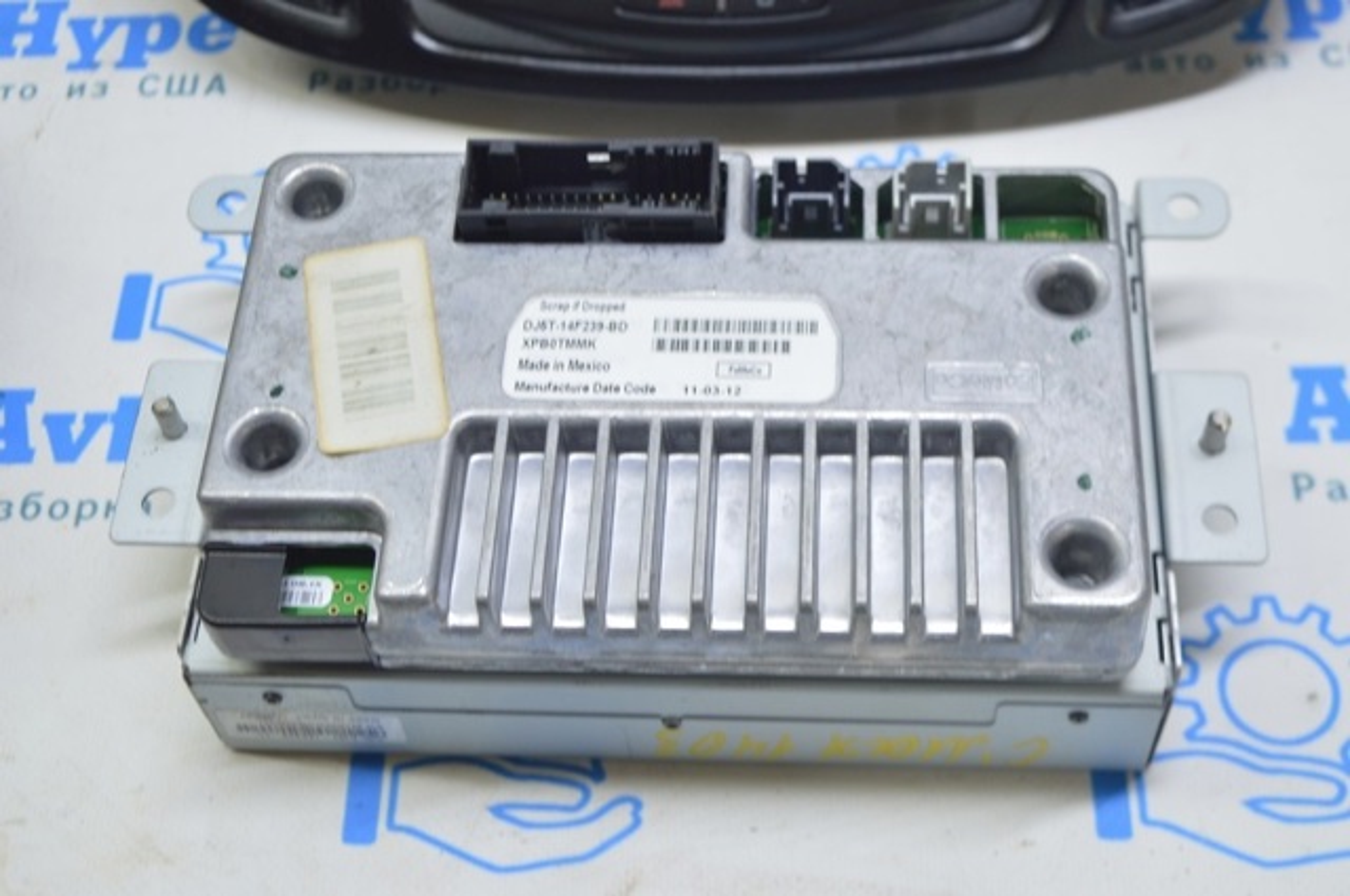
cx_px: 675
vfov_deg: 25.7
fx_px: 1966
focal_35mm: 52
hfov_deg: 37.9
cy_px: 448
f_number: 5.6
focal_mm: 35
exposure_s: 1/20
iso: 400
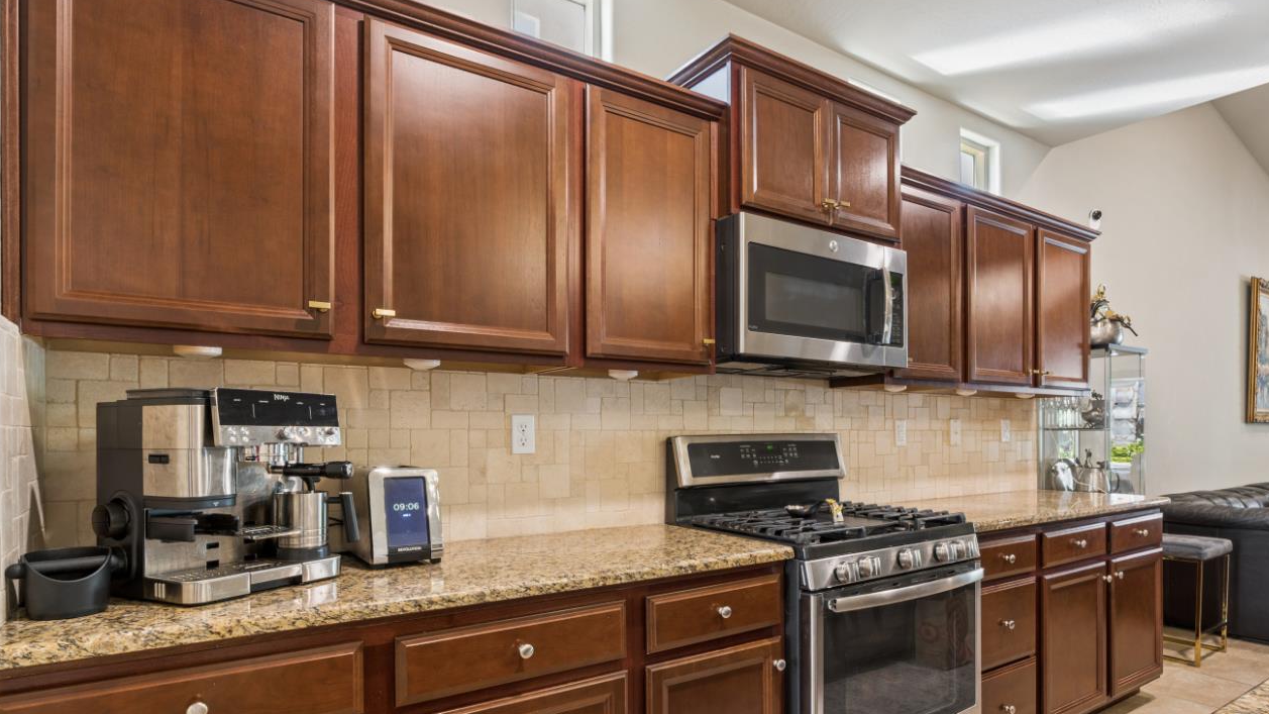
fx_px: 694
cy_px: 493
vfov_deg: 53.0
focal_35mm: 21
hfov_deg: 84.7
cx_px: 690
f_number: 7.1
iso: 100
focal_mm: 11
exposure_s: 1.6
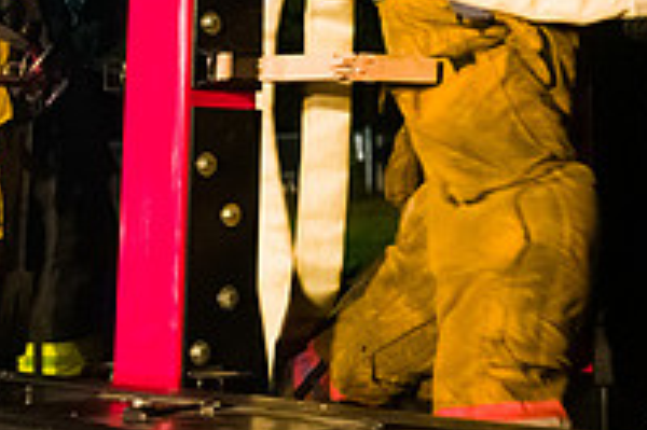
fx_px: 1670
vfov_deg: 14.1
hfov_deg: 21.5
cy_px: -137
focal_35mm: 93
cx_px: 563
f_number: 3.2
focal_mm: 32
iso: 6400
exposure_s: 1/125
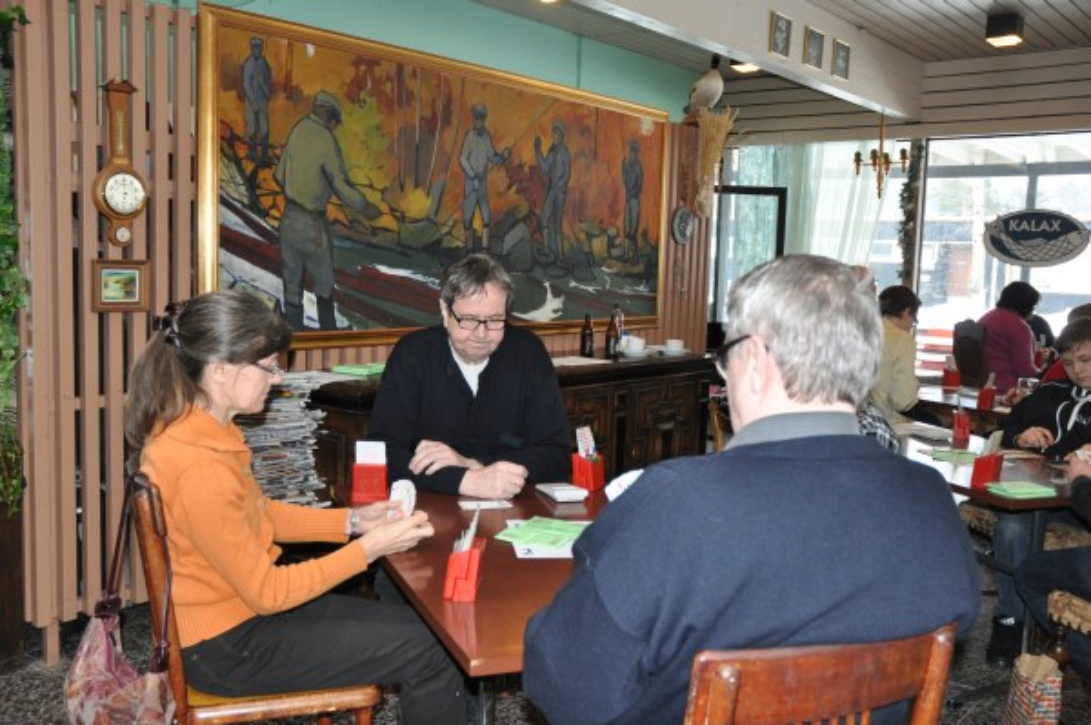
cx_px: 546
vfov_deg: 39.9
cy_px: 362
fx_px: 999
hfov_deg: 57.3
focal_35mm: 33
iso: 800
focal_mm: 22
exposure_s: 1/60
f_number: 3.5
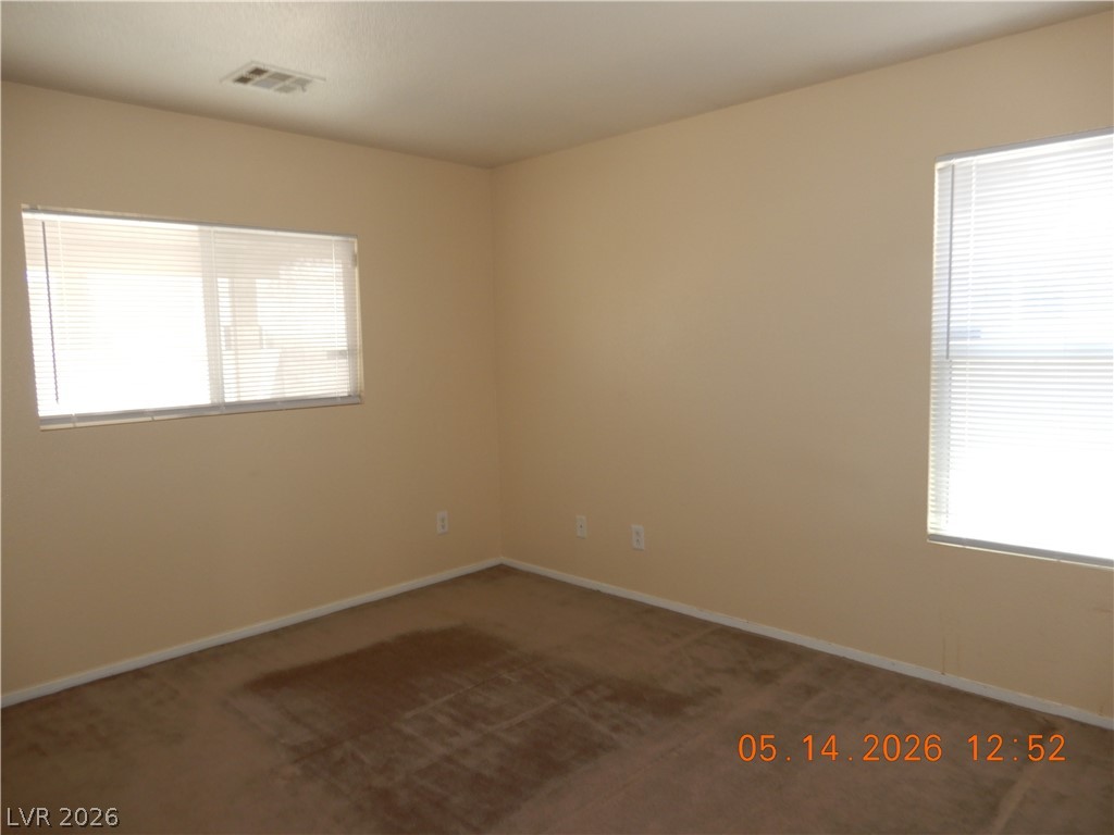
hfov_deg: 71.6
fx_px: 772
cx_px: 557
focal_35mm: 24
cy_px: 418
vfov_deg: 56.8
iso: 125
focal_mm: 4.3
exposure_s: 1/30
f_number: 3.4
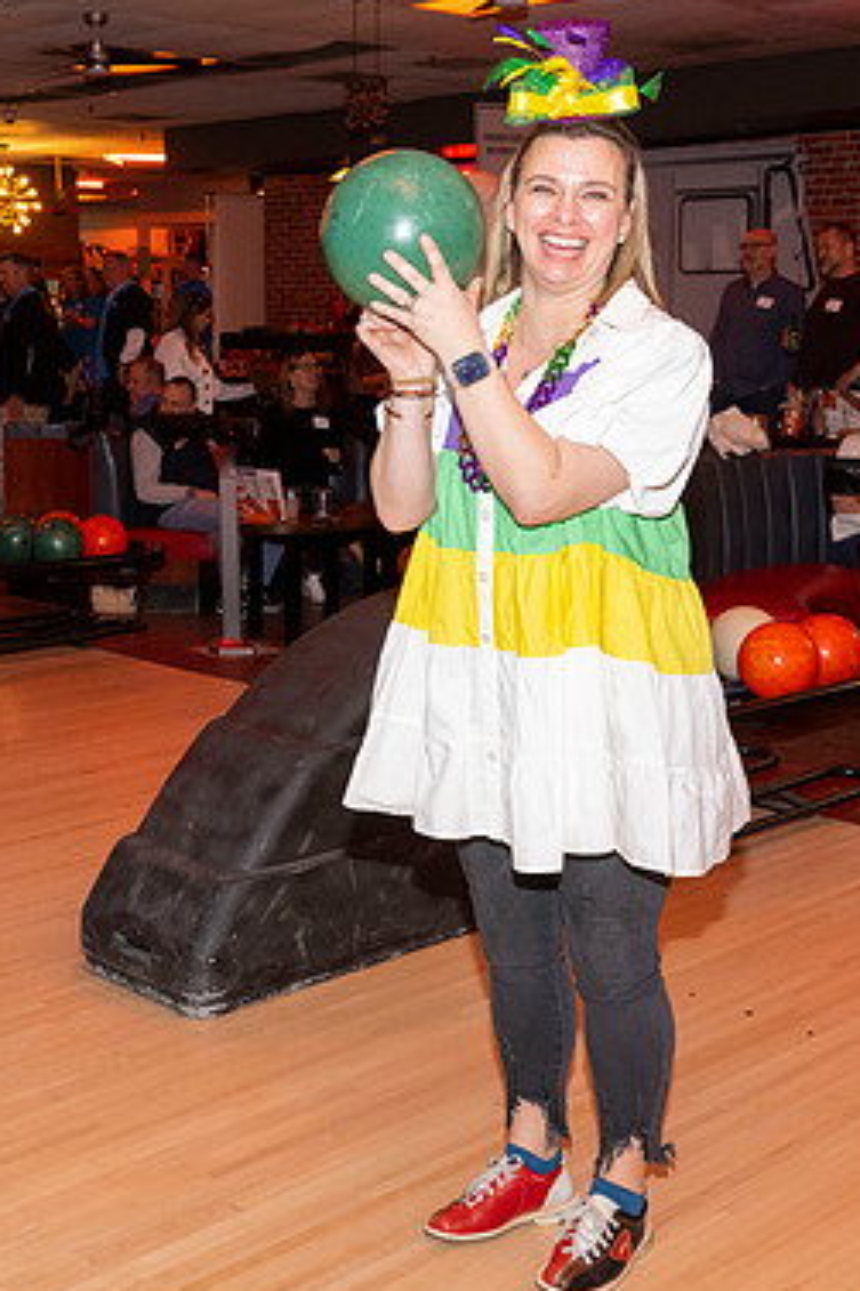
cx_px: 335
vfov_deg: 38.9
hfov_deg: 26.4
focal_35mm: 51
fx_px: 1829
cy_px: 627
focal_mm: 28.5
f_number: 5.6
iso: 2000
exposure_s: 1/100
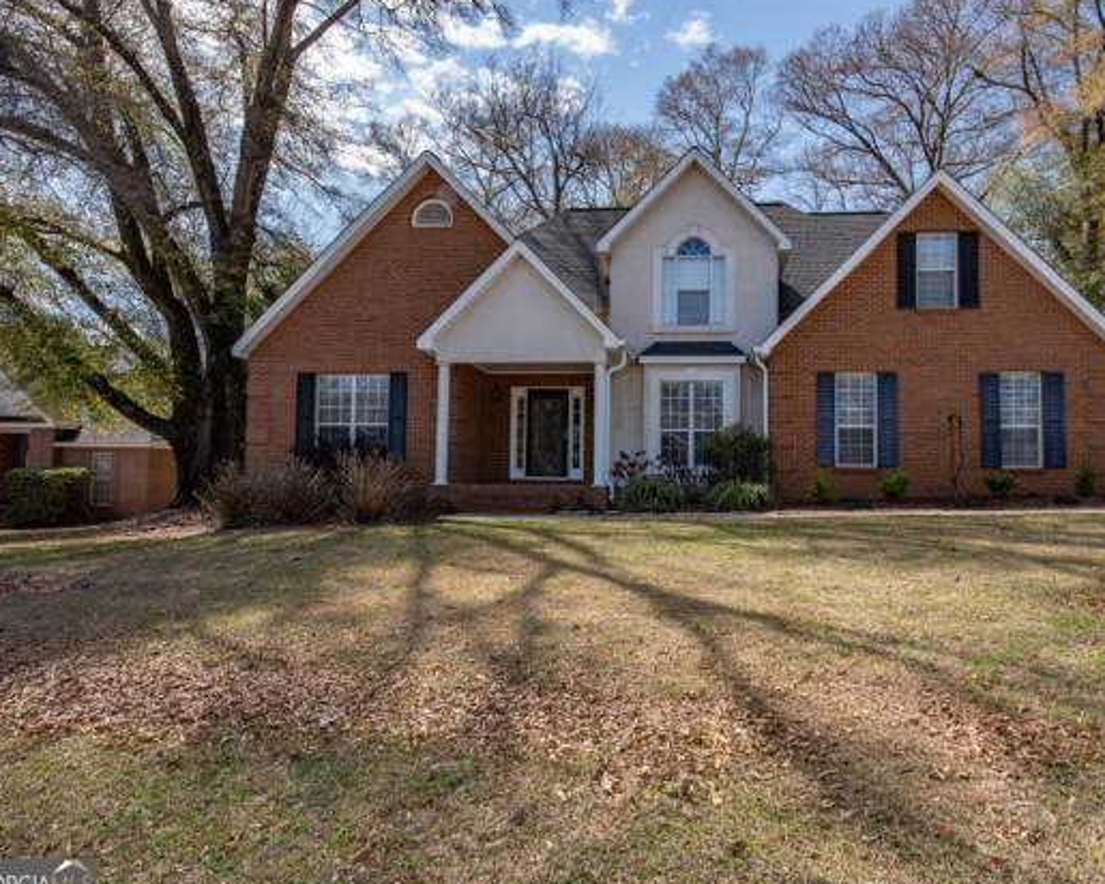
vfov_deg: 65.5
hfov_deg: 77.0
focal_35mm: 21
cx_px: 646
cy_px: 444
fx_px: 687
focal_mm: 18
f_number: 10
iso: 500
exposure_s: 1/400
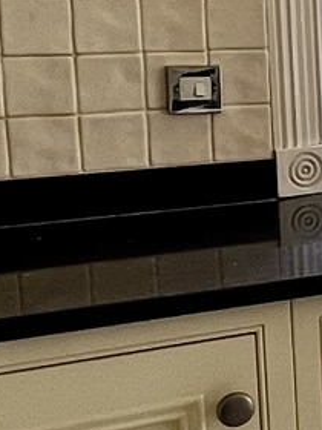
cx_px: 848
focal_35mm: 93
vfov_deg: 21.0
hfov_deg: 11.8
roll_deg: -0.3
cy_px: 132
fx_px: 1153
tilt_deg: -6.0
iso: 50
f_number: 1.8
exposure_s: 1/99
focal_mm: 1.57
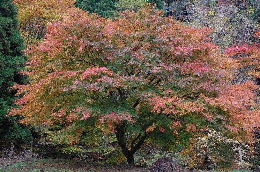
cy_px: 86
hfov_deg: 35.1
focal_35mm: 57
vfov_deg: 23.7
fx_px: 411
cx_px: 130
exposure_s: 1/80
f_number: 4.5
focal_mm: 38
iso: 200
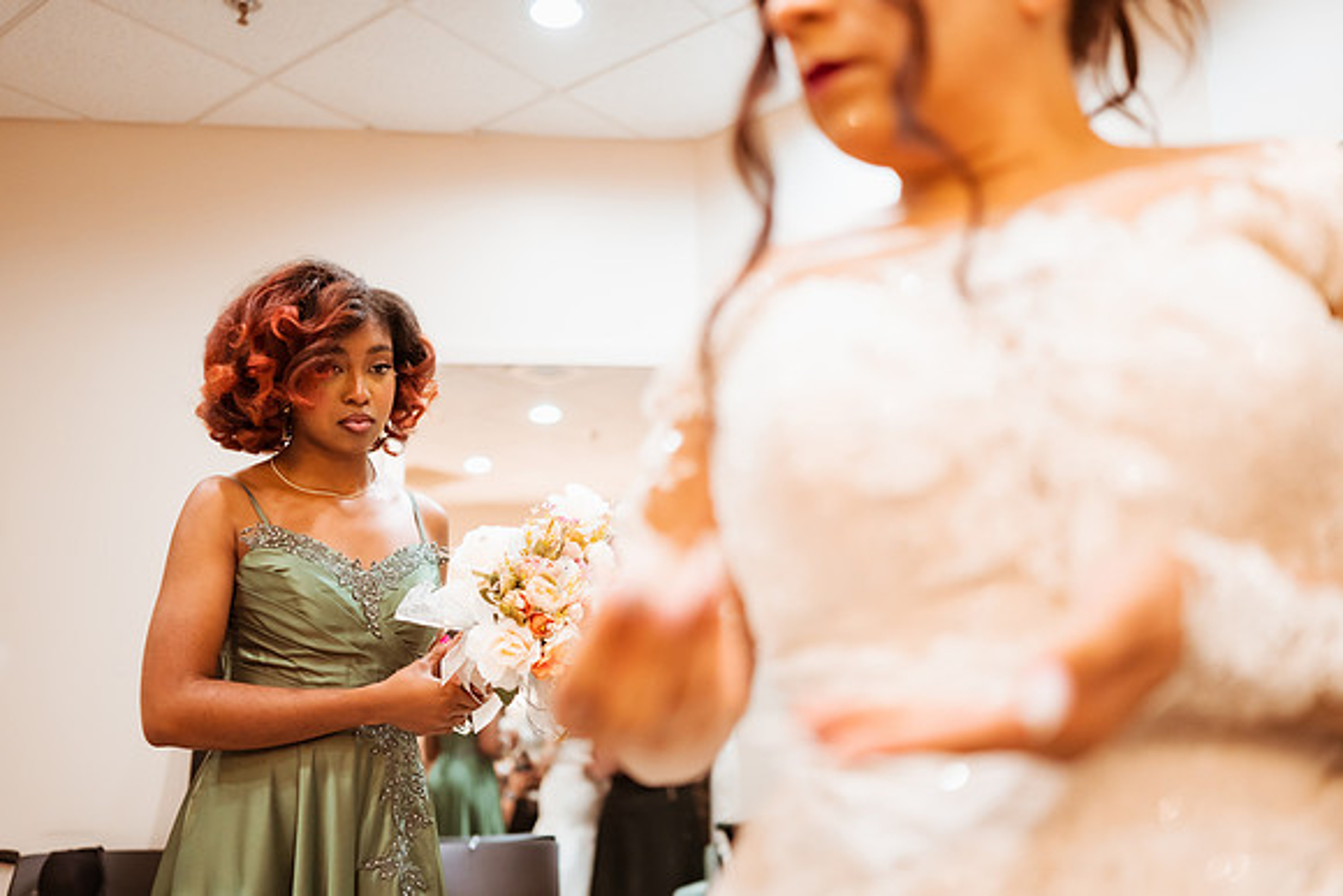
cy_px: 448
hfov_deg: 54.4
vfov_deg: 37.9
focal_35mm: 35
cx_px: 672
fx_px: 1306
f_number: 1.8
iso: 1250
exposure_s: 1/400
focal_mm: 35
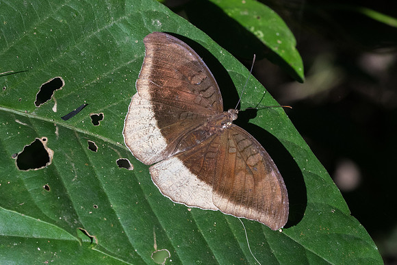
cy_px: 138
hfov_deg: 5.7
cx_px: 198
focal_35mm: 361
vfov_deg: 3.8
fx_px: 3987
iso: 1000
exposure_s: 1/400
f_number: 11
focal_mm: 150
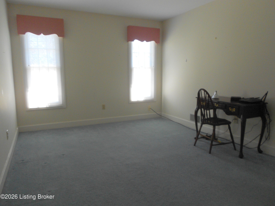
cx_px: 138
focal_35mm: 26
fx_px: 207
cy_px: 103
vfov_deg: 53.0
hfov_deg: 67.3
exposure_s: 1/30
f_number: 3.2
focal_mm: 4.6
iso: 125
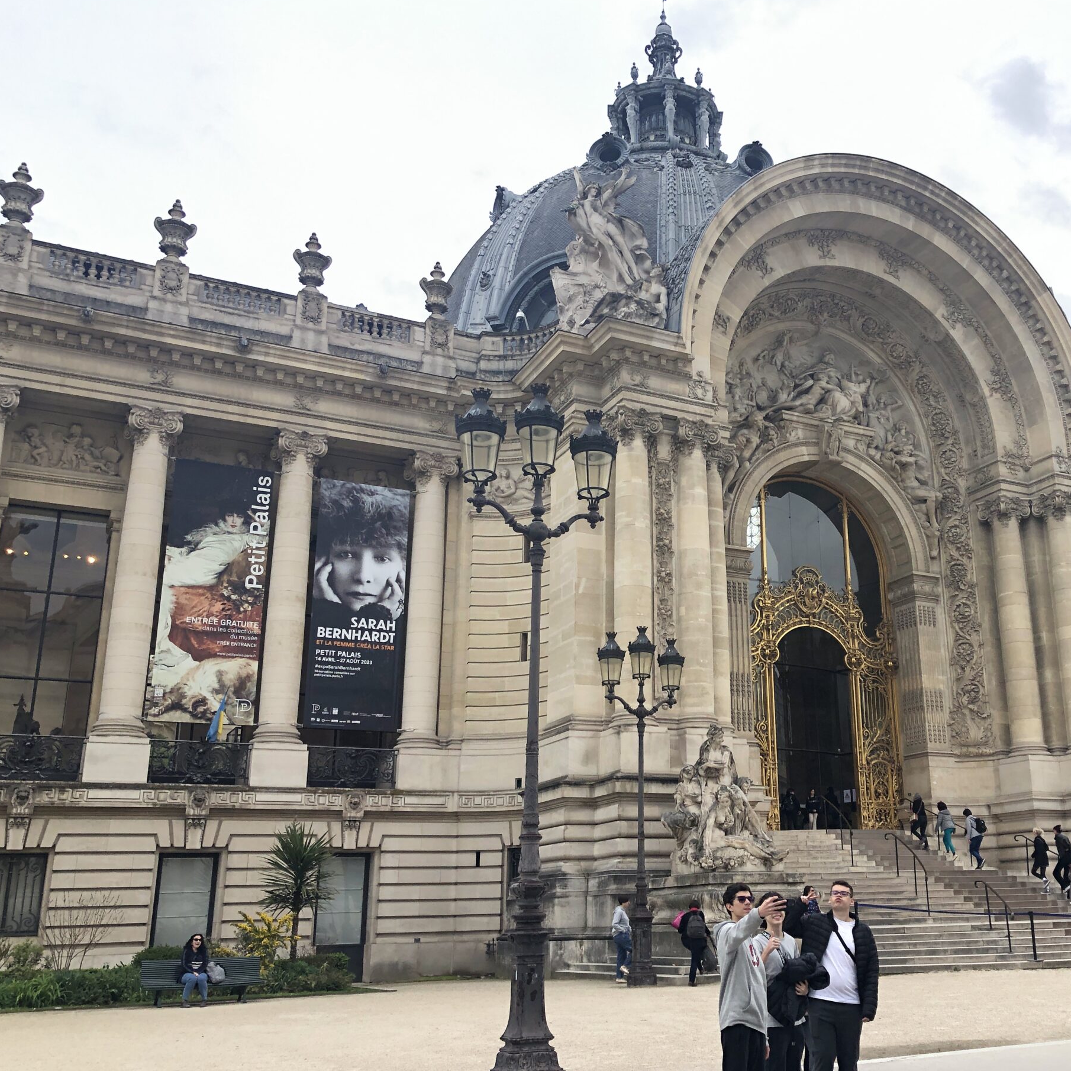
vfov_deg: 47.2
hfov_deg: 46.5
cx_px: 707
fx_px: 1225
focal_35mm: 35
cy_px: 541
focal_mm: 3.99
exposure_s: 1/906
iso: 20
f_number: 1.8
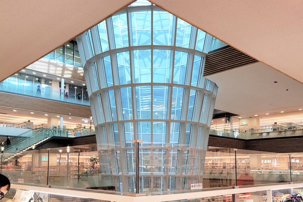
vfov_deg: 37.2
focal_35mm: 35
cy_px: 143
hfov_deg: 54.4
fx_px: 295
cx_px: 145
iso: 125
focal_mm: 5.4
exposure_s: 1/120
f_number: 1.8
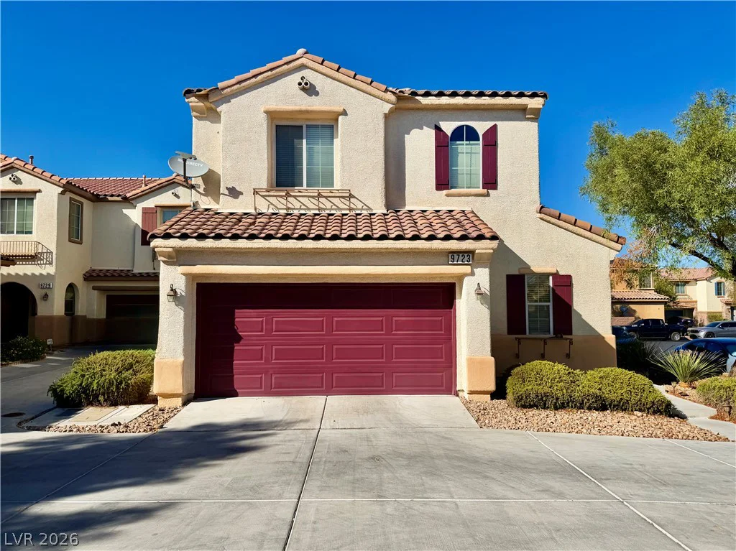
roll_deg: -0.5
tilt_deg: +3.3
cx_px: 368
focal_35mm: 24
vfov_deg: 56.8
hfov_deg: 71.6
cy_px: 276
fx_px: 510
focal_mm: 6.76
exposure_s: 1/7353
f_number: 1.78
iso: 80
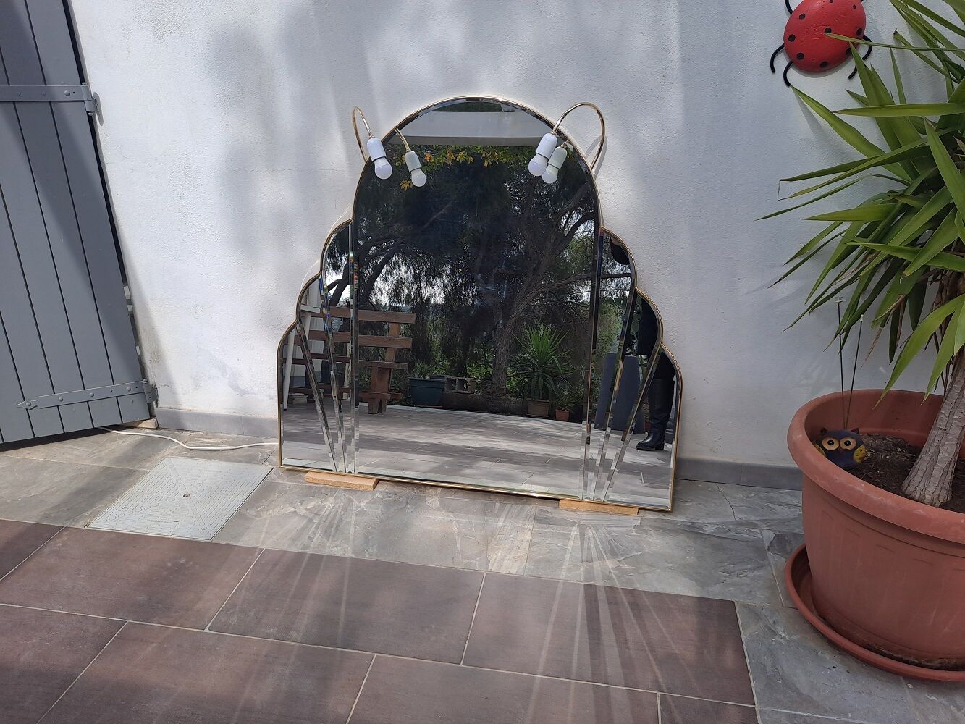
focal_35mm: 25
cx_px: 482
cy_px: 362
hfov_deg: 69.4
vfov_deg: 54.9
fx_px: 697
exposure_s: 1/809
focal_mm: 4.6
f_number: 2
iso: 32
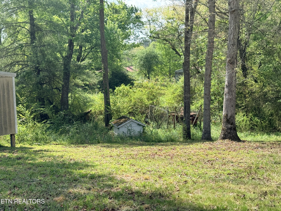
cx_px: 140
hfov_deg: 39.7
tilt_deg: -6.1
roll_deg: +1.9
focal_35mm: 48
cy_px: 106
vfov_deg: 30.3
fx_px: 390
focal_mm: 6.76
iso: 100
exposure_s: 1/2667
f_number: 1.78
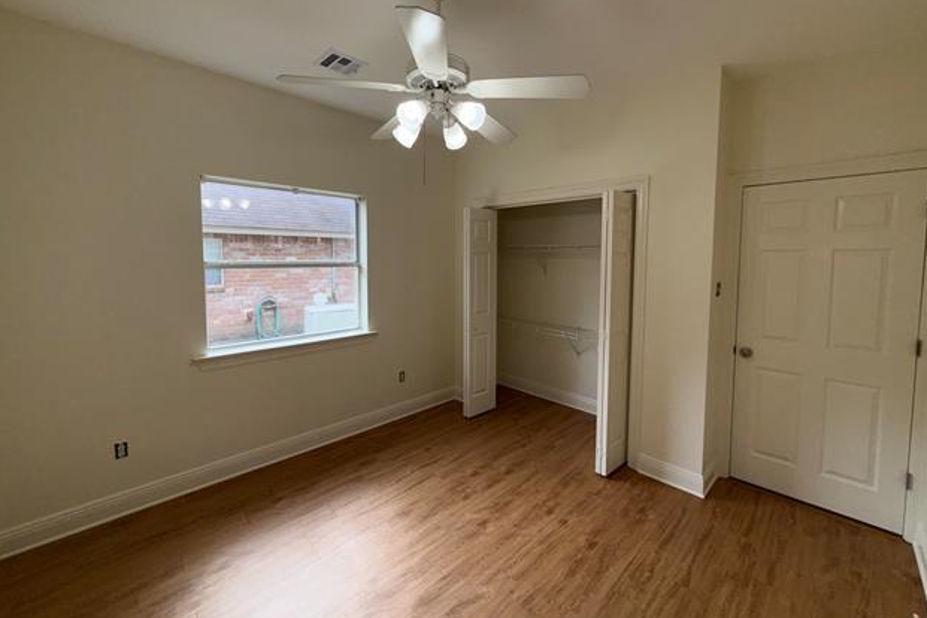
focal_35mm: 15
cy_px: 281
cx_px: 464
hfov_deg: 100.4
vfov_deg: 77.1
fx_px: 386
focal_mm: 2.22
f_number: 2.2
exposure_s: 1/122
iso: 16
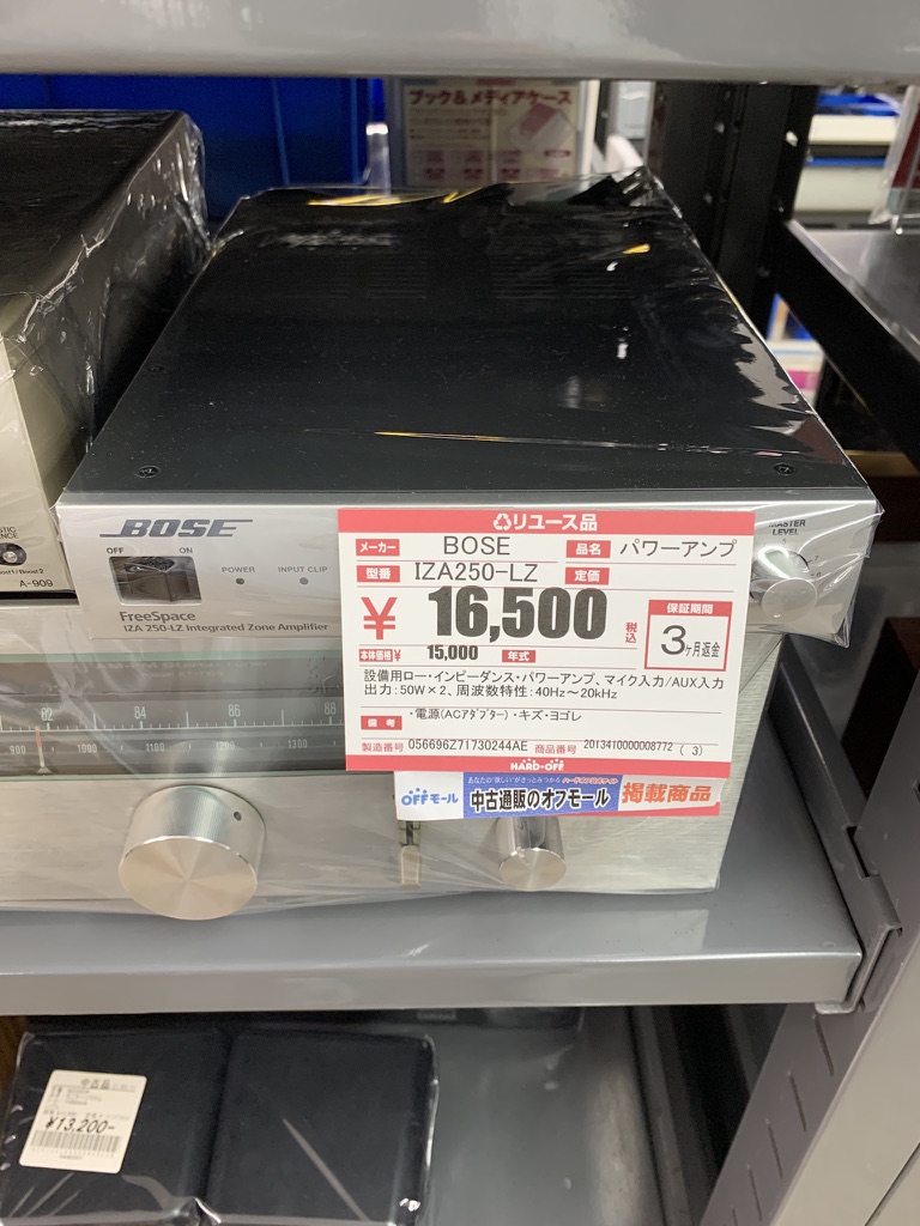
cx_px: 460
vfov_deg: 67.3
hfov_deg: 53.1
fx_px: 921
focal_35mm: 26
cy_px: 613
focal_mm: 4.25
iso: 100
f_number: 1.8
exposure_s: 1/60
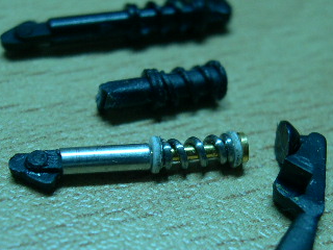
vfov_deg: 19.3
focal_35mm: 76
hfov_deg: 25.6
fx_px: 731
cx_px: 145
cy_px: 183
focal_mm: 8
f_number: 2.8
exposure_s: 1/10.5
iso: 100
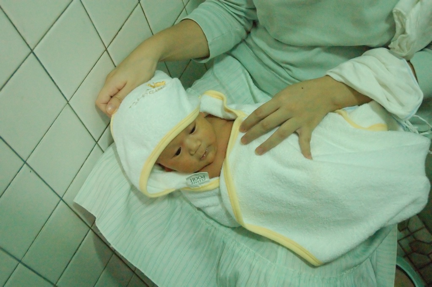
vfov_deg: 30.8
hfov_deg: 45.0
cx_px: 216
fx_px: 522
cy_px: 144
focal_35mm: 44
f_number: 4
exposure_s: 1/50
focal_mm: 29
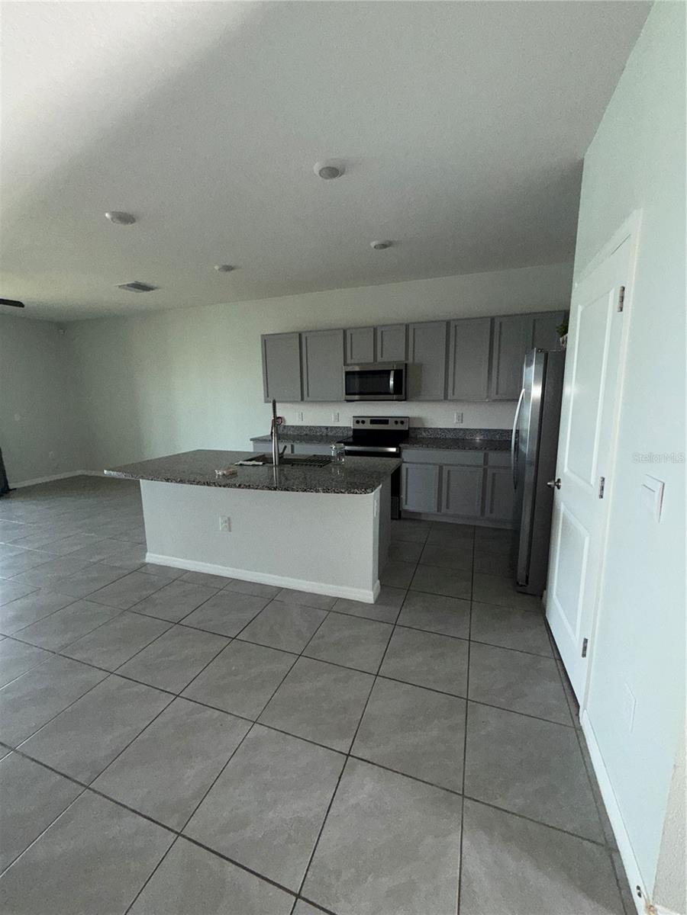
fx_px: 370
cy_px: 458
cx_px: 344
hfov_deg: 85.7
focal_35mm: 14
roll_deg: +0.7
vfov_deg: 102.1
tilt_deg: -9.9
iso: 250
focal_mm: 2.22
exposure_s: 1/60
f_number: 2.2
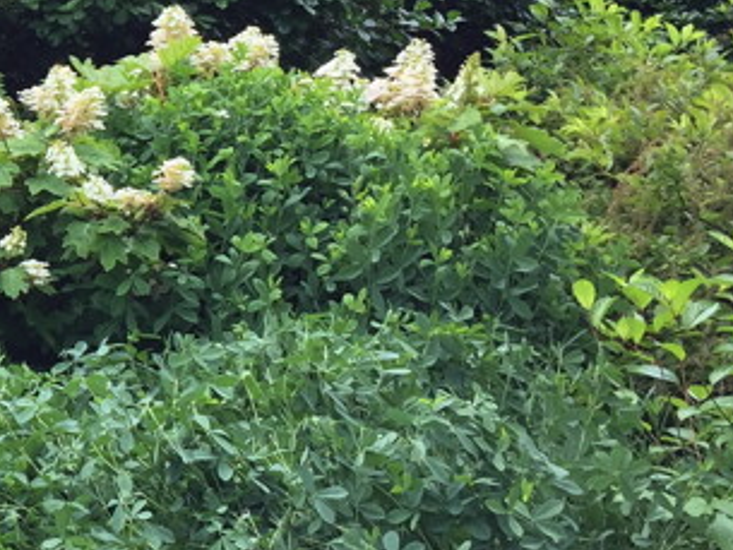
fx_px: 2012
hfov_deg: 18.3
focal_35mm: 95
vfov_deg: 15.4
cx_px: -377
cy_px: 70
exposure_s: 1/198
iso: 32
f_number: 2.2
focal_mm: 4.15
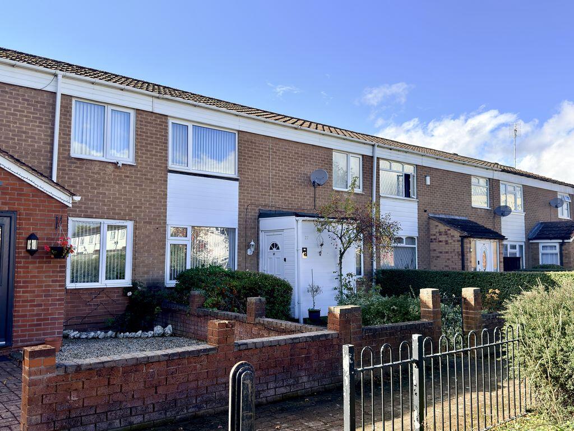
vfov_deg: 44.2
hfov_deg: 56.8
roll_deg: +0.2
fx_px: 531
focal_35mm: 32
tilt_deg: +4.4
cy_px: 216
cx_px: 287
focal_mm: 6.76
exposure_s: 1/2000
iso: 80
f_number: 1.78
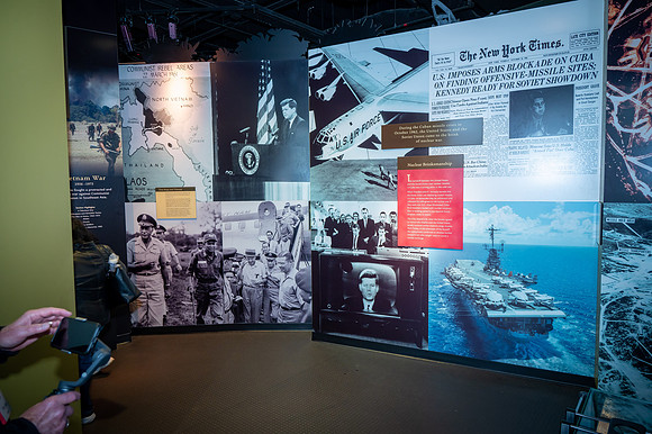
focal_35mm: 24
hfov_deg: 73.8
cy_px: 217
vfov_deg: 53.1
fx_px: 434
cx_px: 326
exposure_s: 1/30
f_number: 5
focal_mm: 24
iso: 1400
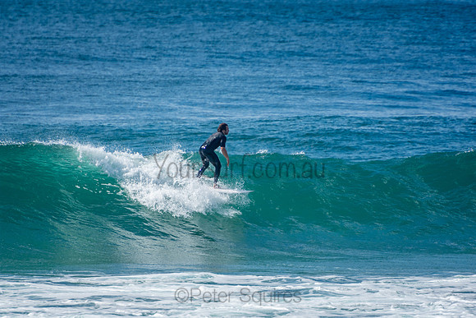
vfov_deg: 2.3
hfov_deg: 3.4
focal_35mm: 600
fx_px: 7935
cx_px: 238
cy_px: 159
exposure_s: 1/1250
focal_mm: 400
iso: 200
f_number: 5.6
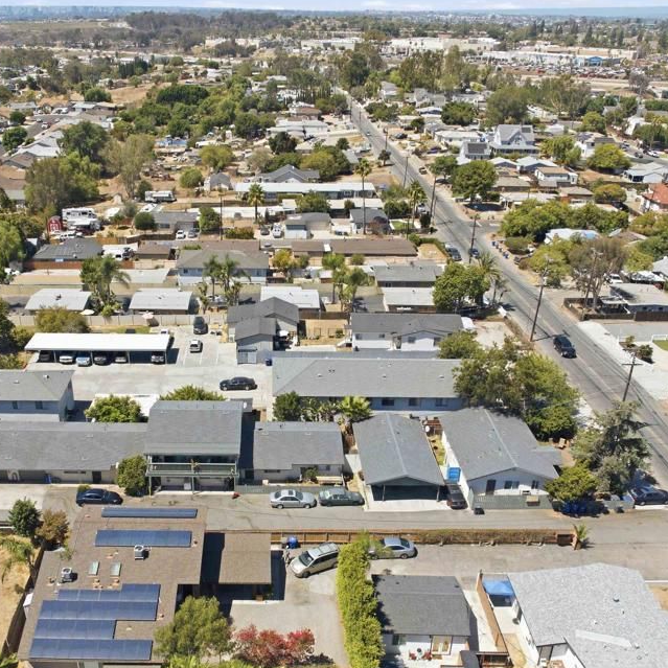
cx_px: 269
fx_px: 742
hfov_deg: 48.2
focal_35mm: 34
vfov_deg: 48.2
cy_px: 391
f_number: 2.8
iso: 100
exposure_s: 1/1600
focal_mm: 12.3
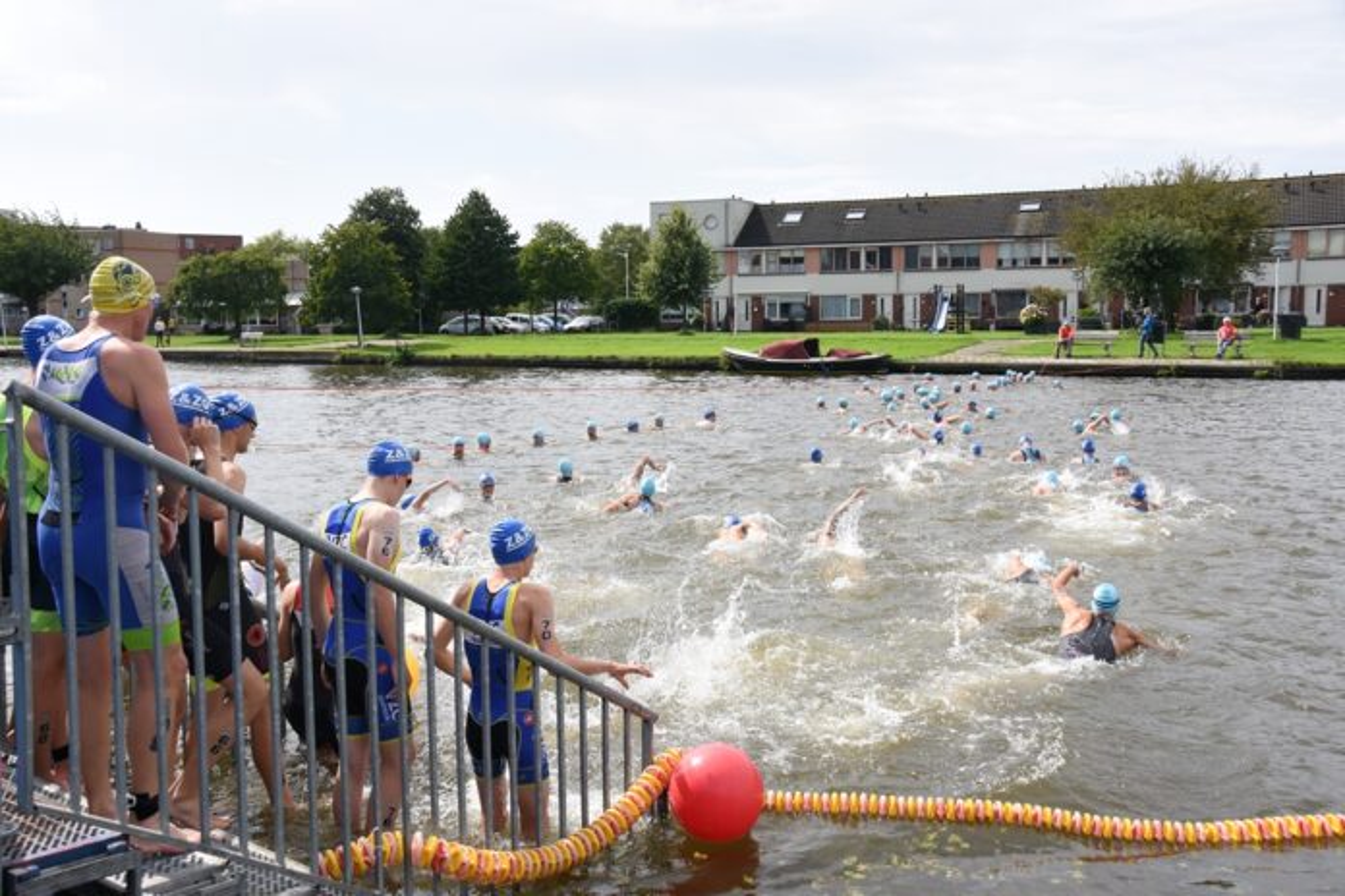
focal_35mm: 36
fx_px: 1345
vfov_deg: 36.9
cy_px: 448
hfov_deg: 53.1
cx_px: 672
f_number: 9
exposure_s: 1/320
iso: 160
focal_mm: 24
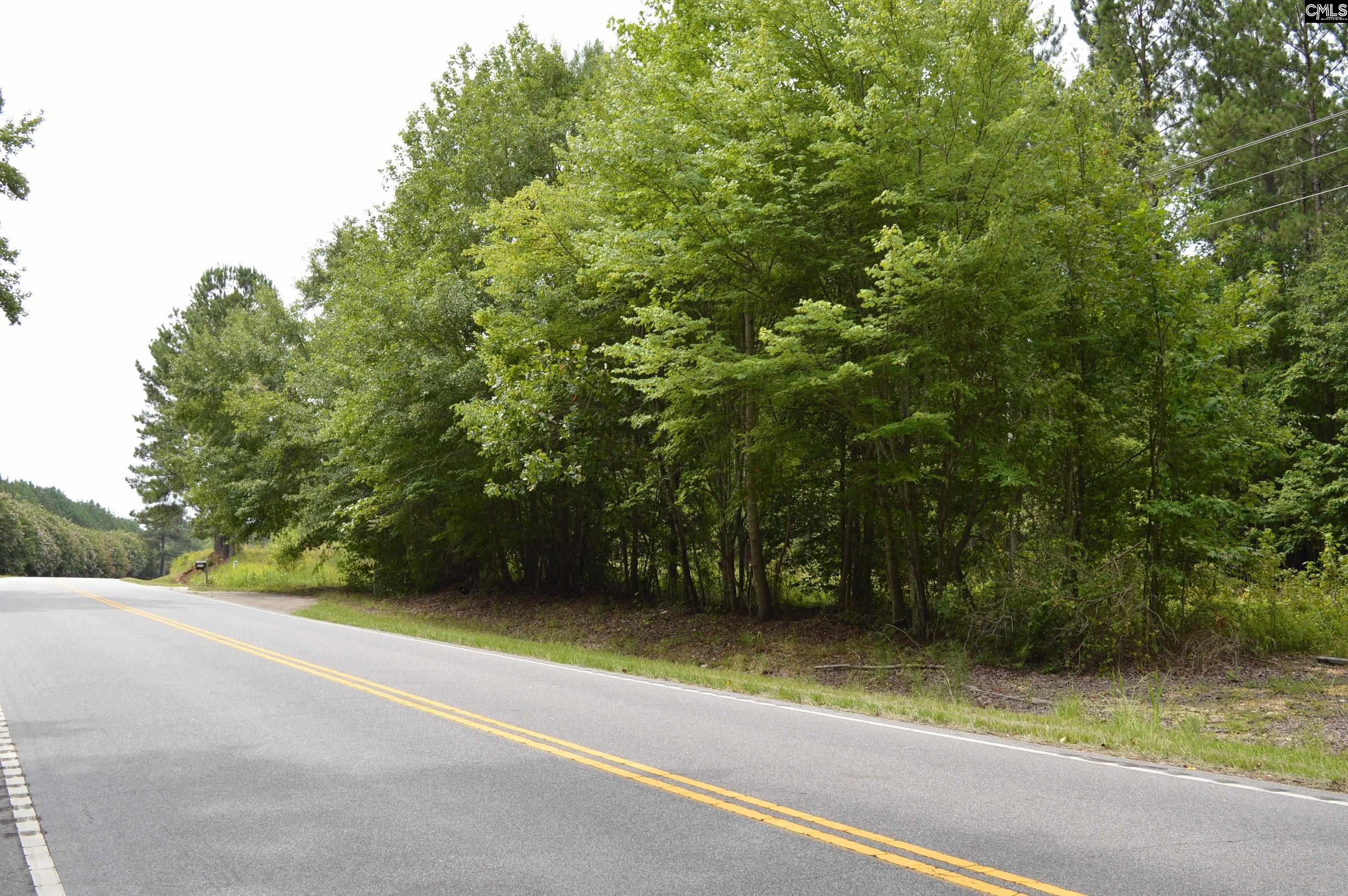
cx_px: 674
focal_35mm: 34
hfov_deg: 55.1
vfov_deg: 38.3
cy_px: 448
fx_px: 1291
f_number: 6.3
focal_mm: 23
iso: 100
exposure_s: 1/200
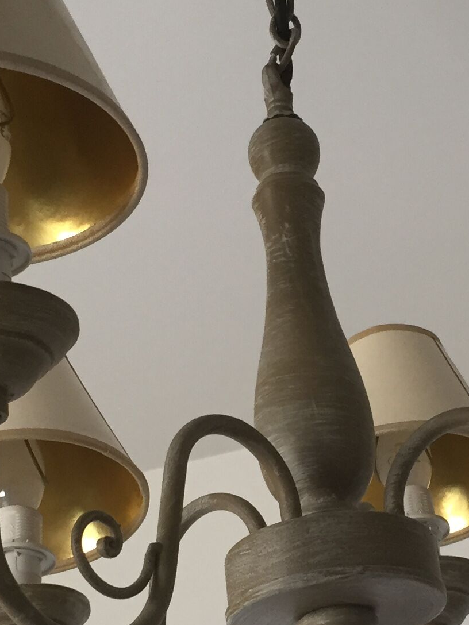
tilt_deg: +21.7
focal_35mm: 87
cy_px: 449
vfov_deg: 22.3
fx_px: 1572
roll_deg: +2.5
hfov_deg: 16.9
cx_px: 303
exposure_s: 1/30
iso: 80
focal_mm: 4.15
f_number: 2.2
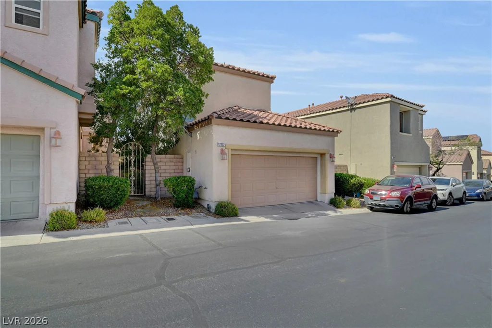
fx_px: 253
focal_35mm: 18
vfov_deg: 65.9
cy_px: 164
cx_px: 246
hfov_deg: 88.5
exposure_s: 1/200
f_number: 9
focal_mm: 18.5
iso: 400
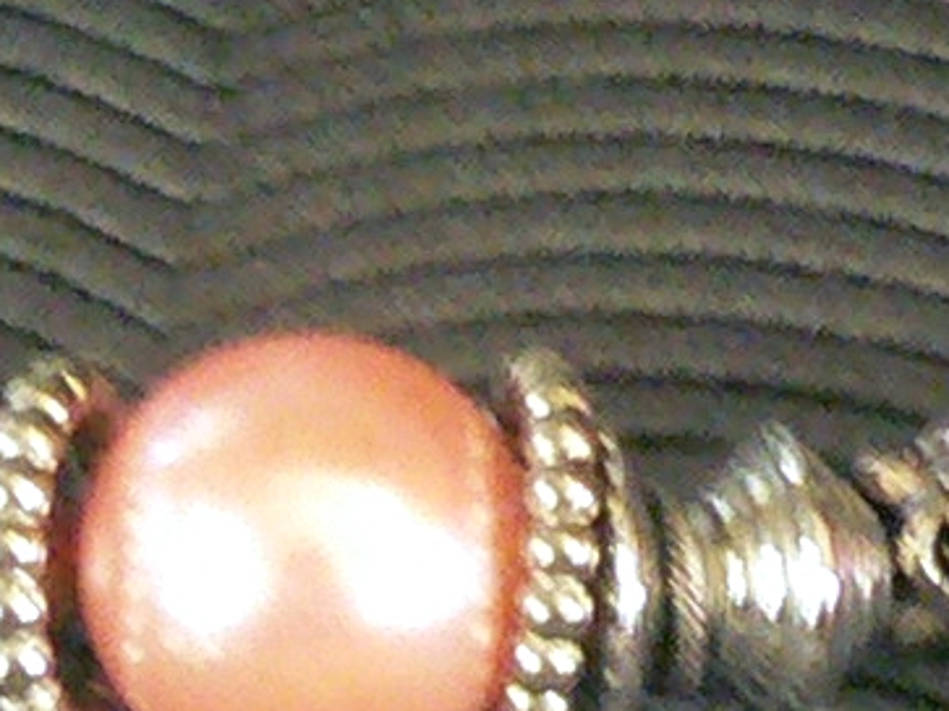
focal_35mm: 254
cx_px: 790
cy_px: 1446
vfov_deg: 5.7
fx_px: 6961
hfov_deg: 7.8
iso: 400
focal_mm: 6
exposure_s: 1/4
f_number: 2.8
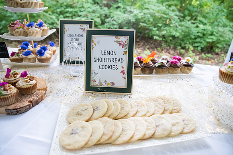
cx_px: 116
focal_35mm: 24
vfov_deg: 53.2
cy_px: 78
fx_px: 155
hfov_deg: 73.7
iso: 2500
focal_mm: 24
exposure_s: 1/320
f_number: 4
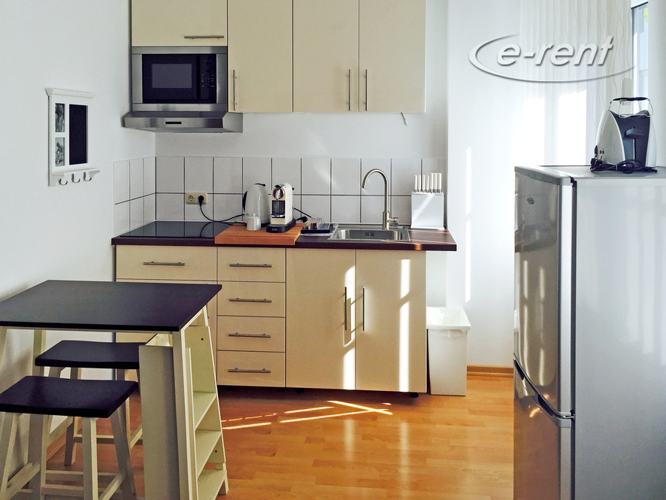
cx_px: 333
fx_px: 558
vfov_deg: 48.2
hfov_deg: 61.6
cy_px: 250
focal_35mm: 29
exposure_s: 1/265
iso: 32
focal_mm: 4.15
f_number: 2.2
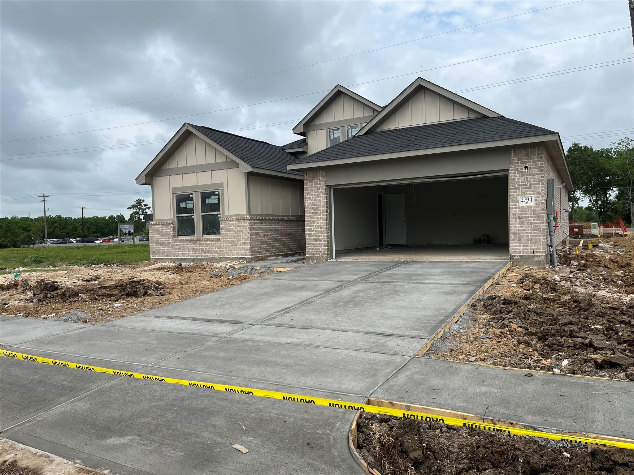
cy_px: 238
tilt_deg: -2.4
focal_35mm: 26
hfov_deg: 67.3
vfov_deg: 53.1
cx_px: 317
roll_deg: +3.4
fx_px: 476
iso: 50
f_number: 1.6
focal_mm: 5.1
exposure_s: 1/4310
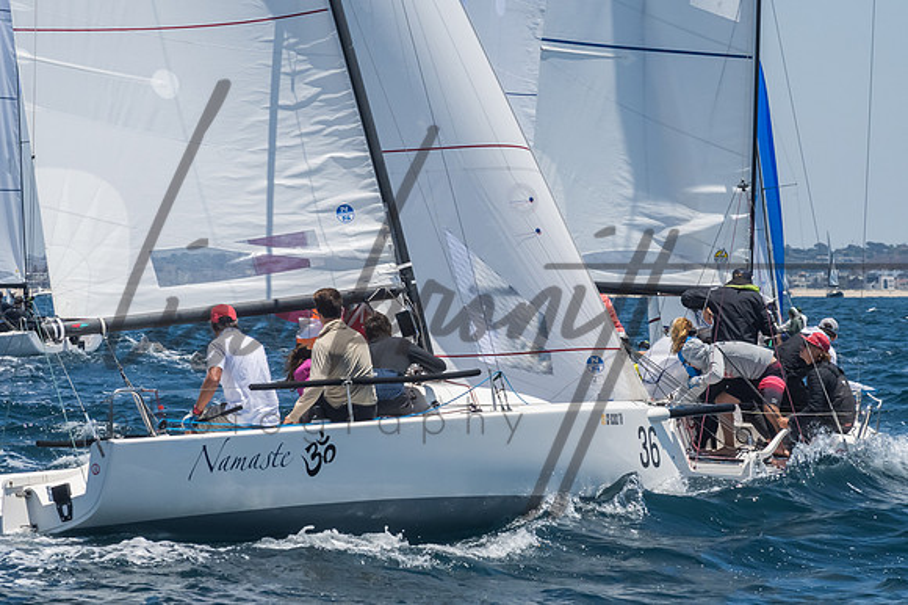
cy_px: 303
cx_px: 470
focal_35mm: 246
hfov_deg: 8.4
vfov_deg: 5.6
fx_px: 6209
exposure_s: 1/1600
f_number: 14
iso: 640
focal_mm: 155
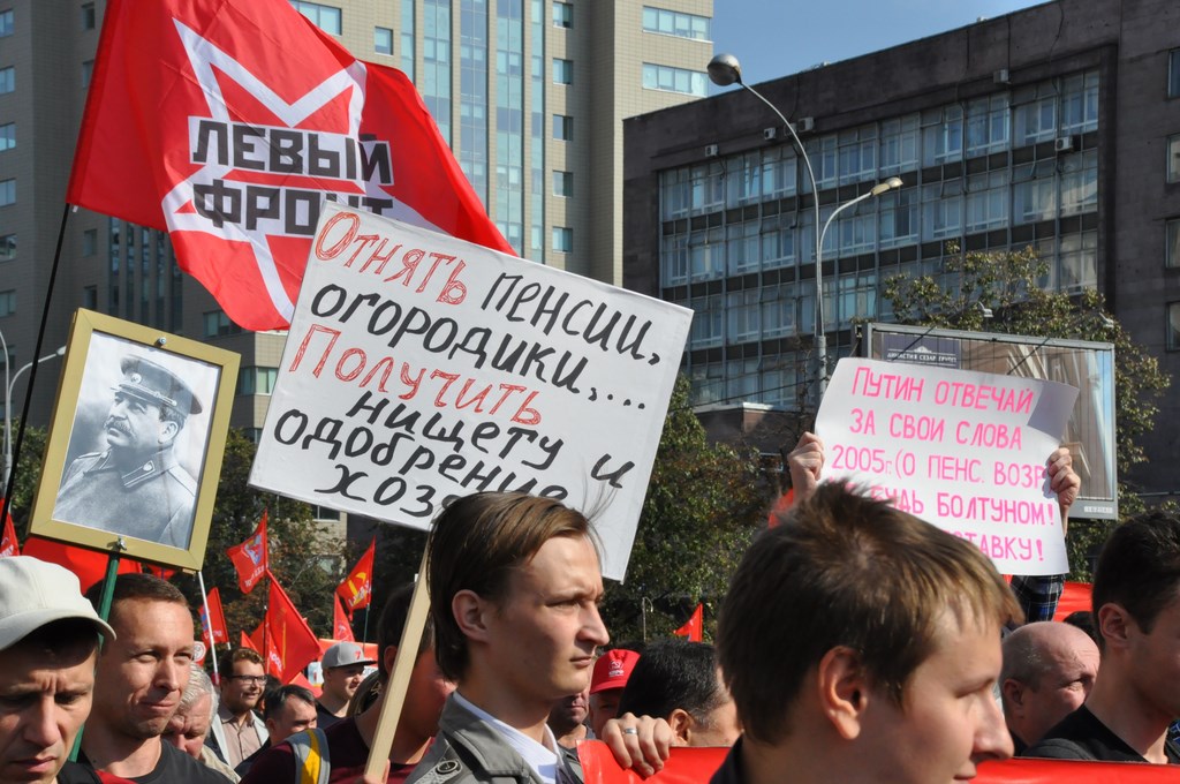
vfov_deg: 14.7
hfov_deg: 21.9
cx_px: 590
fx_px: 3044
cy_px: 392
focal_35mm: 93
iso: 1000
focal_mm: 62
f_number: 16
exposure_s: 1/1000
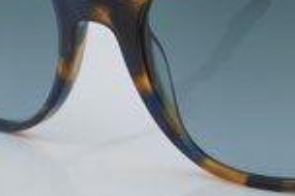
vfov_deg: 6.9
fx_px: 1613
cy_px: 49
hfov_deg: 10.4
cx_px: 252
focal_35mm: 197
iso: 100
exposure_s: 1/4
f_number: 29
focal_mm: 50
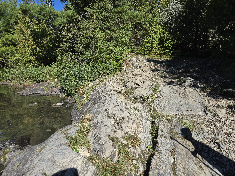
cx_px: 118
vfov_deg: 58.9
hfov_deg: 73.9
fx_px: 156
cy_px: 88
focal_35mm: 23
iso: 25
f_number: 1.8
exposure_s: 1/1829
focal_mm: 5.4
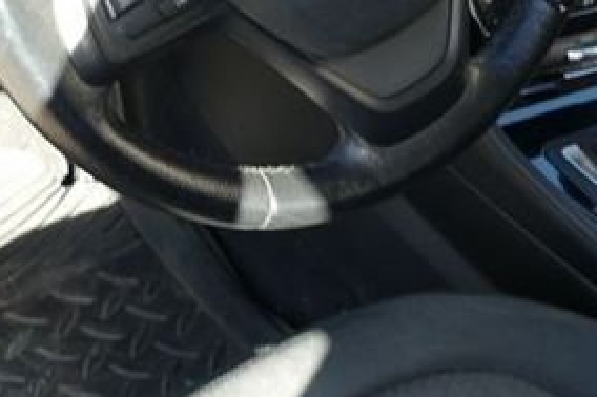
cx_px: 320
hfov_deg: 23.1
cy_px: -9
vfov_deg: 15.2
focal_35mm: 88
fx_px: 1458
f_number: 2.8
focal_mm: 9.12
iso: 125
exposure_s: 1/100
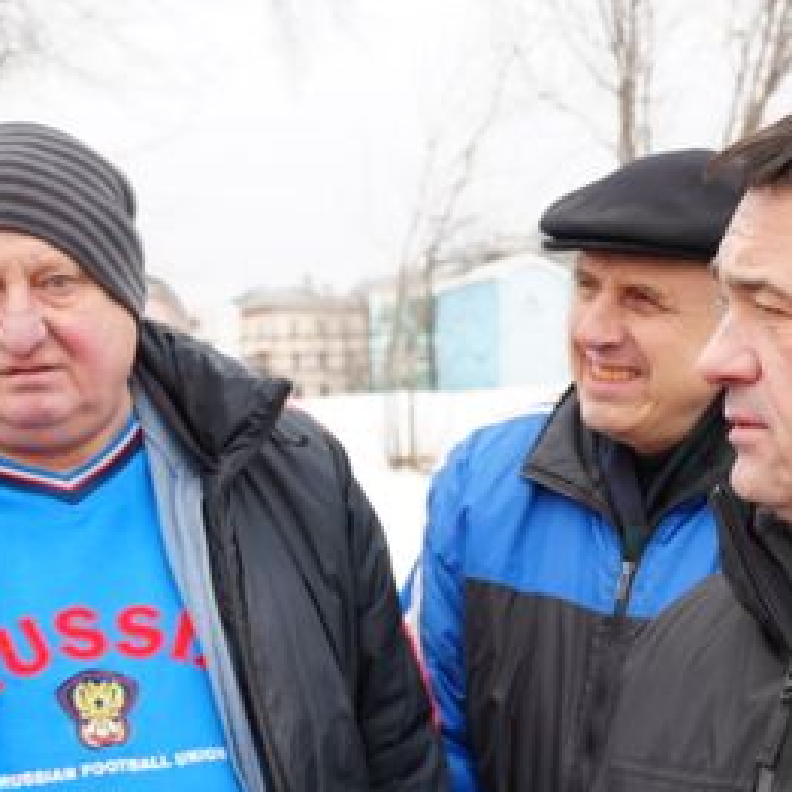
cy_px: 698
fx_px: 1993
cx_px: 407
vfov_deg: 22.0
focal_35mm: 77
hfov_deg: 22.5
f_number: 6.3
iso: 500
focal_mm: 34
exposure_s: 1/125
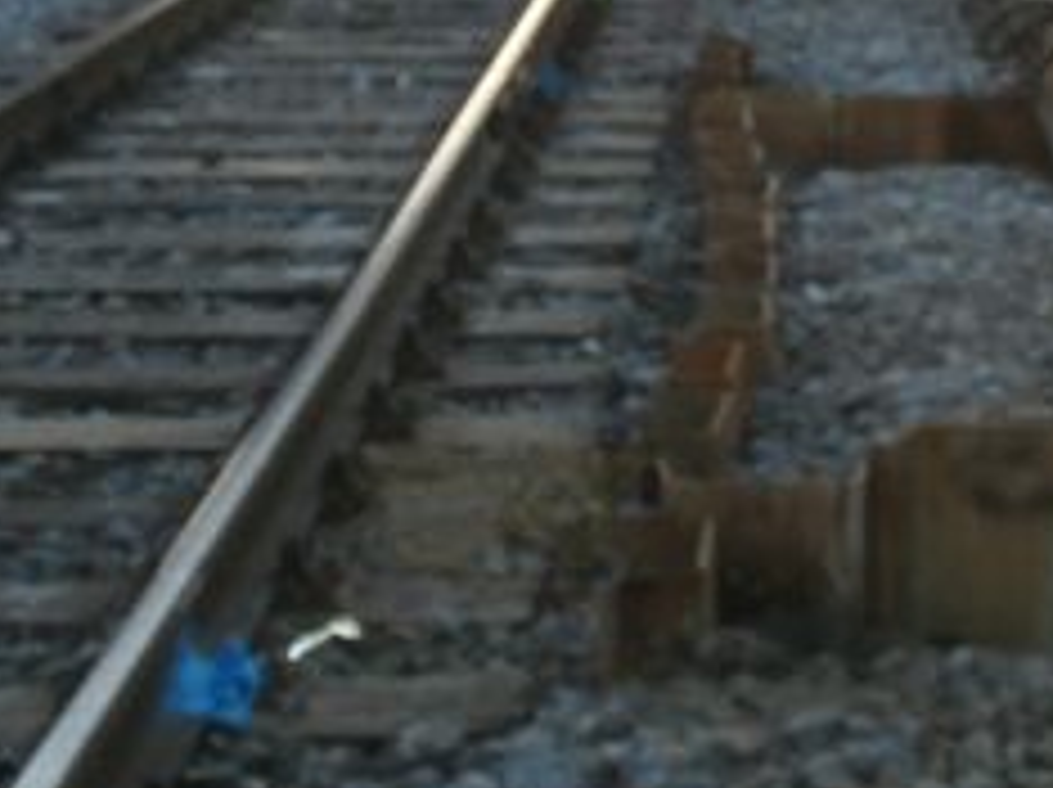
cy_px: -81
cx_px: 828
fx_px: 3160
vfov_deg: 13.9
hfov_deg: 18.8
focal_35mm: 104
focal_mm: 6.67
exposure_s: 1/40
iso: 100
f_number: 3.9
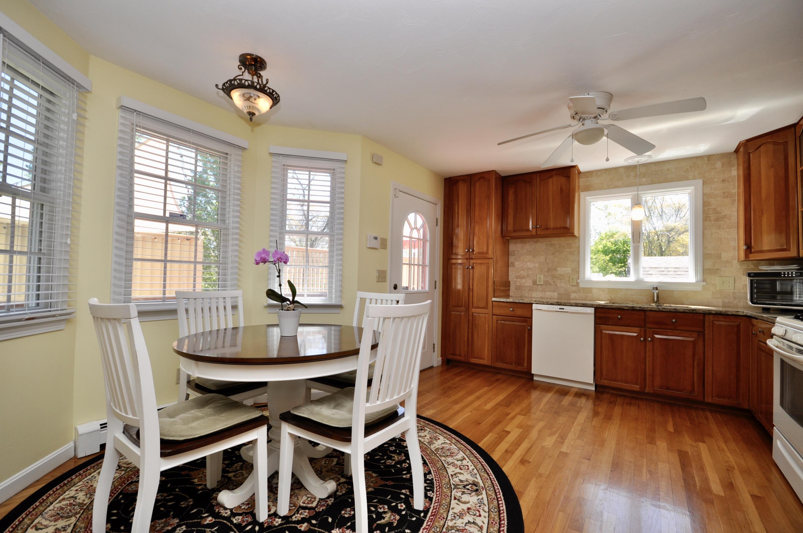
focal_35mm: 15
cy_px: 266
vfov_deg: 77.2
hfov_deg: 100.5
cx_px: 402
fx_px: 334
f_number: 5.6
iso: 200
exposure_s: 1/60
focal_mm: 10
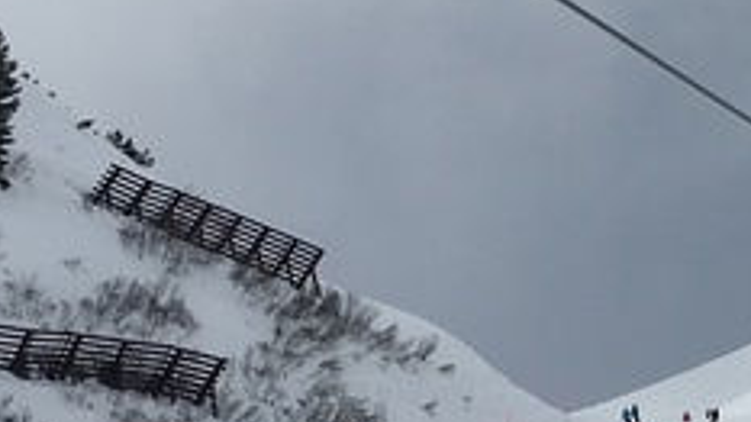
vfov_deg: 8.6
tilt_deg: +13.0
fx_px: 2768
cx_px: 1122
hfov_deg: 14.4
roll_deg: +0.8
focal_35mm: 139
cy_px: 496
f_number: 2.2
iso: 25
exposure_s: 1/4525
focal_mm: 4.15
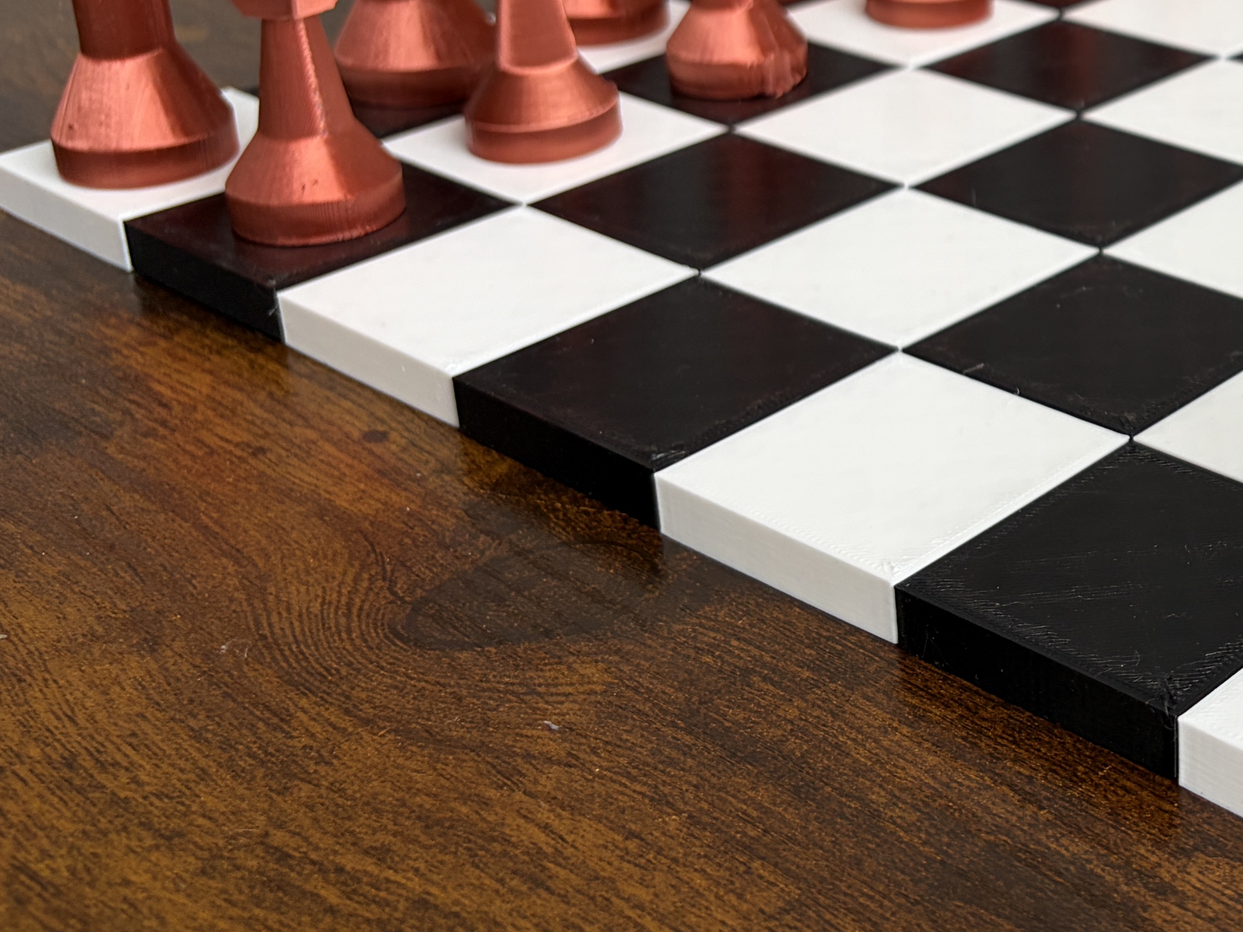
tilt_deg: -20.4
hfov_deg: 29.7
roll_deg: -1.0
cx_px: 1343
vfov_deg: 24.3
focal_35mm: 59
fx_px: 2119
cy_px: 152
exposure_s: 1/121
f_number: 1.6
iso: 100
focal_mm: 5.96
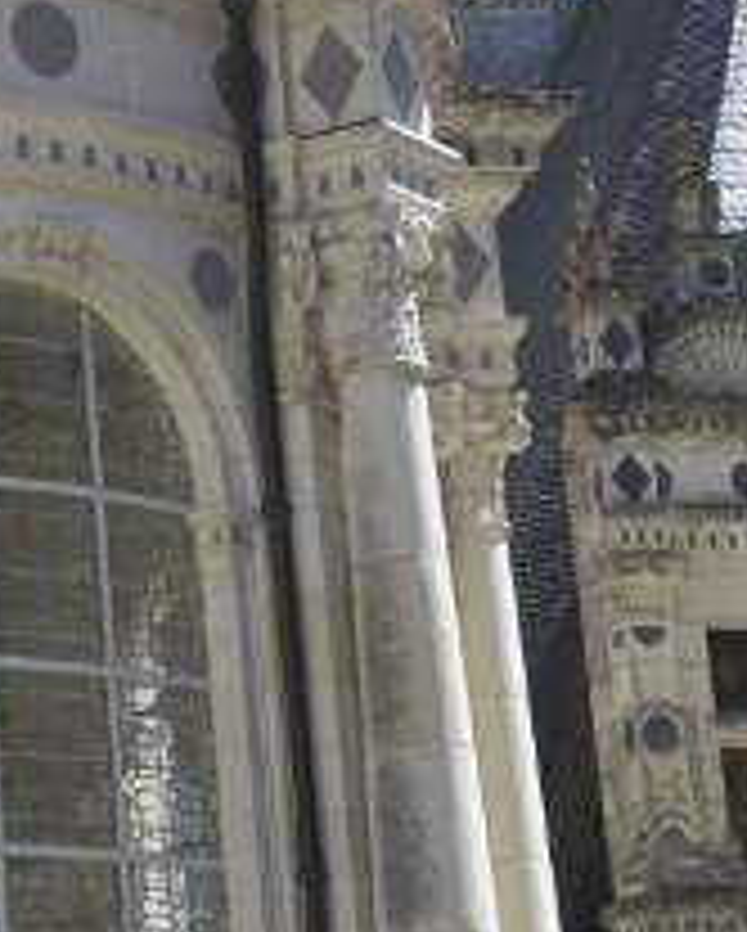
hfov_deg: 11.8
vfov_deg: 14.5
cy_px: -387
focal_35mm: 125
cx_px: -376
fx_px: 3449
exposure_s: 1/320
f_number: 6.3
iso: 200
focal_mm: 18
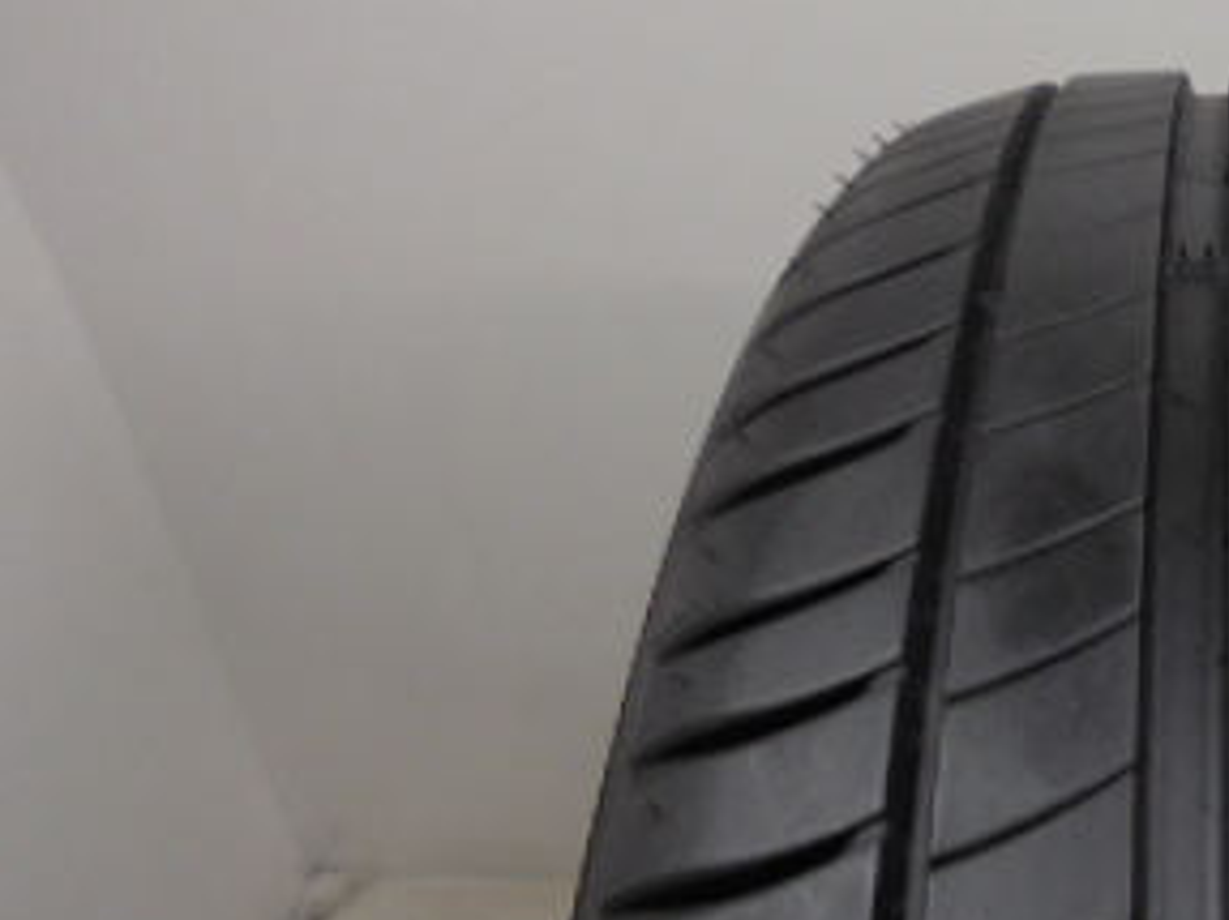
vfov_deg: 24.8
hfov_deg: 30.3
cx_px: 1298
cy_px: 188
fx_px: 2058
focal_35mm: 58
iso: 100
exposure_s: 1/40
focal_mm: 4.6
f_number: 3.5
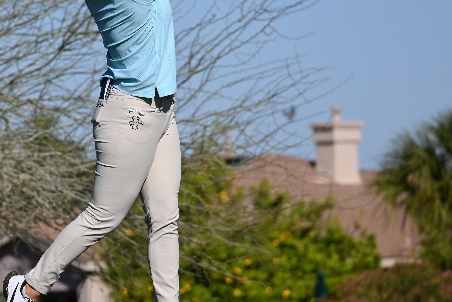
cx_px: 123
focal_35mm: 596
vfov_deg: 2.3
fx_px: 7483
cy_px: 71
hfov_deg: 3.5
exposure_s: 1/800
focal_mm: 250
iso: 100
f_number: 7.1
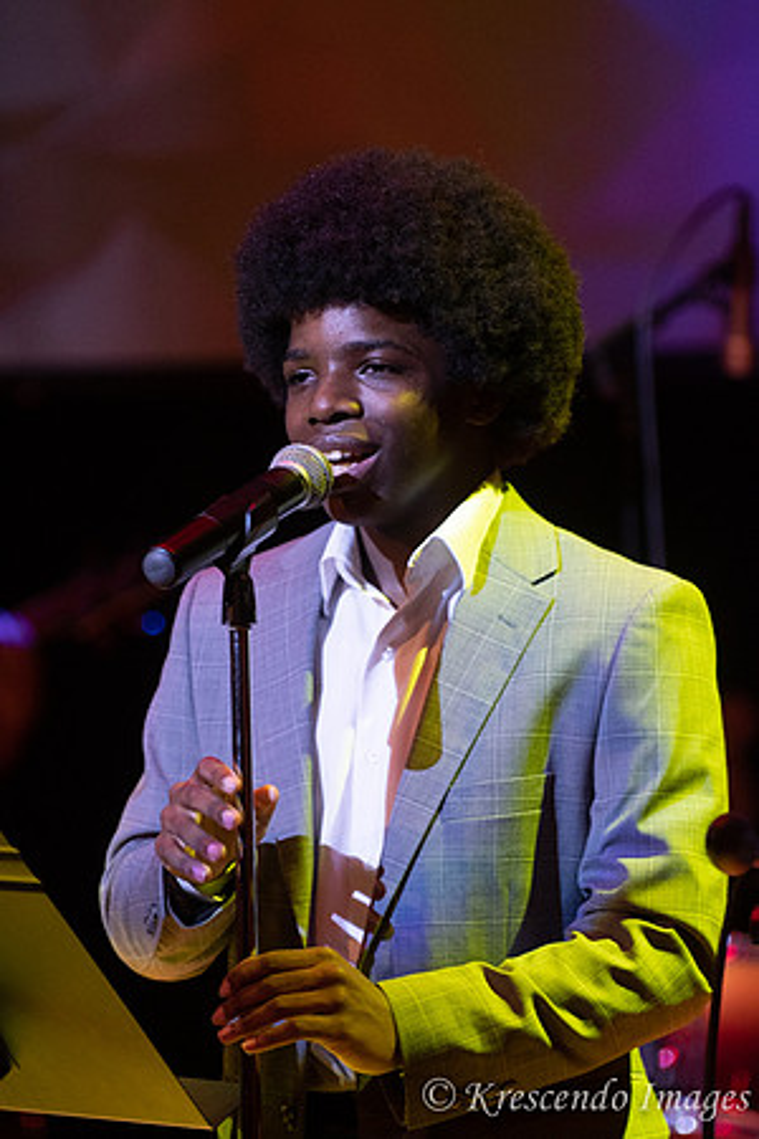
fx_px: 7352
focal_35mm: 232
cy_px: 570
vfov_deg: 8.9
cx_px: 380
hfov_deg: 5.9
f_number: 2.8
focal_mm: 155
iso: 1600
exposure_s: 1/200
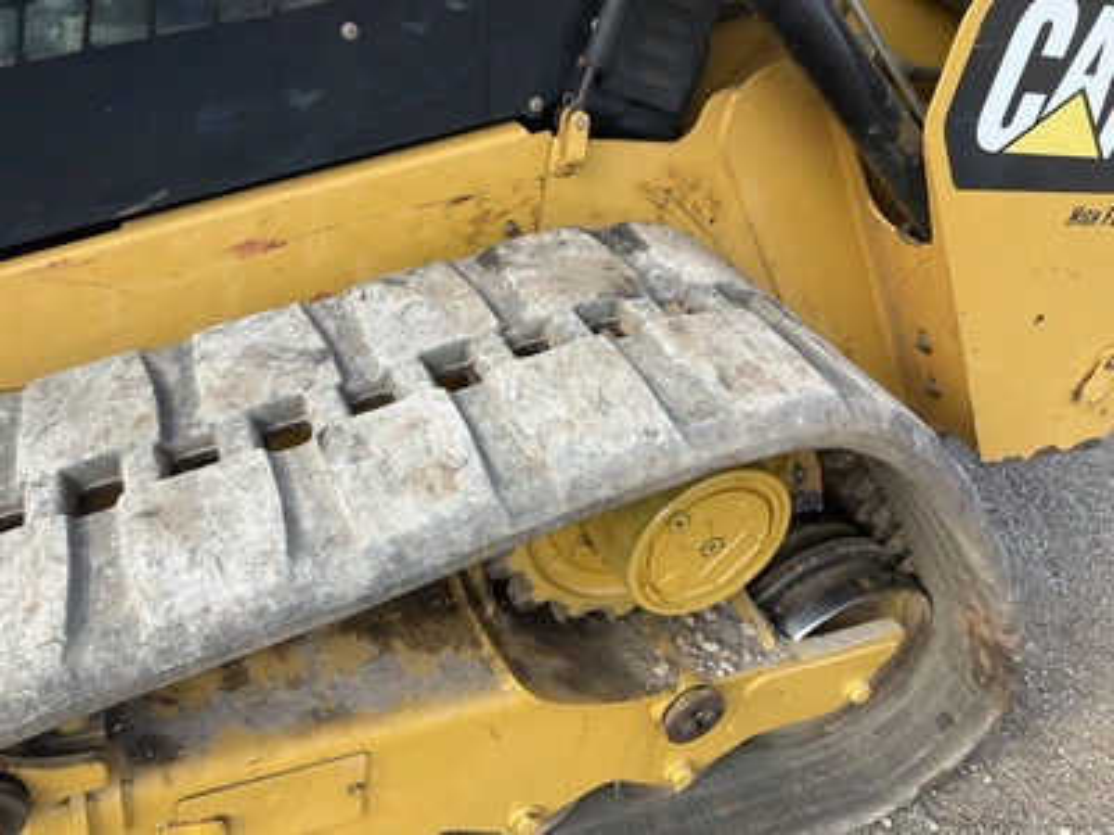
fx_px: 933
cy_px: 418
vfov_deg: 48.2
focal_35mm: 29
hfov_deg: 61.7
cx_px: 557
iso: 25
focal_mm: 3
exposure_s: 1/378
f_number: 1.8
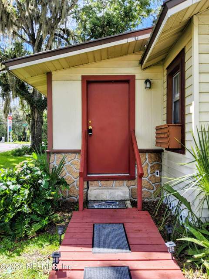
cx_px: 104
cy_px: 140
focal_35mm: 25
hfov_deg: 54.9
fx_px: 201
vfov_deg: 69.4
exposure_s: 1/262
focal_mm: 3.08
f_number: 2
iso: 32
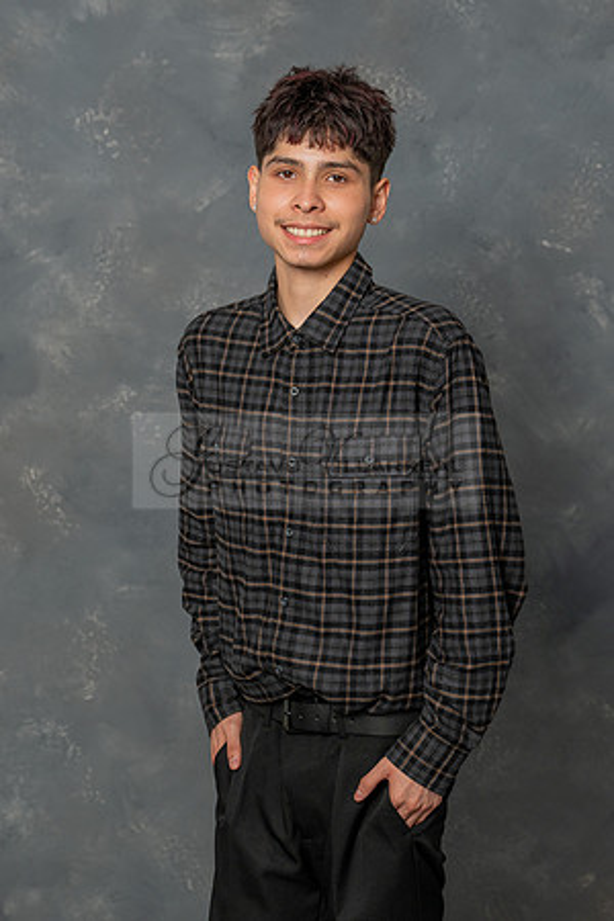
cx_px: 272
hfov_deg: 15.4
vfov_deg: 23.0
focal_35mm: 89
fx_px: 2264
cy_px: 461
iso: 200
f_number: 4
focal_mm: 59
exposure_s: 1/200
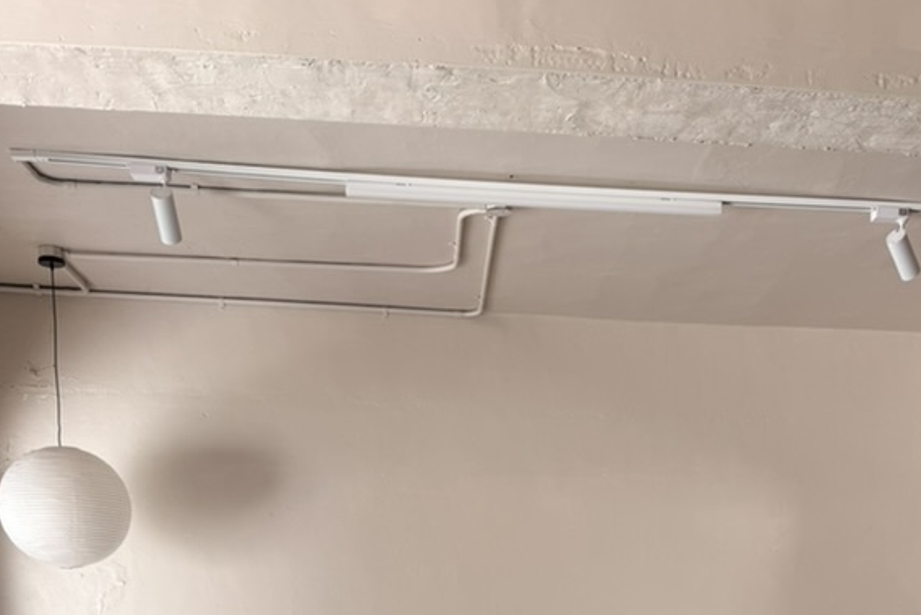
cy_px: 811
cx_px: 548
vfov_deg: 25.5
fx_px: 1151
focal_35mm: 45
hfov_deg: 43.4
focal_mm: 6.76
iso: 80
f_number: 1.78
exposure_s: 1/121
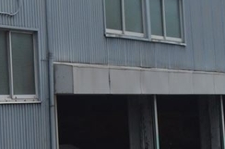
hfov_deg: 13.4
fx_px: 830
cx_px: -219
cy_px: -36
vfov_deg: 10.1
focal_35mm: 133
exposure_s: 1/250
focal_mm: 18
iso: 400
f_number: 8
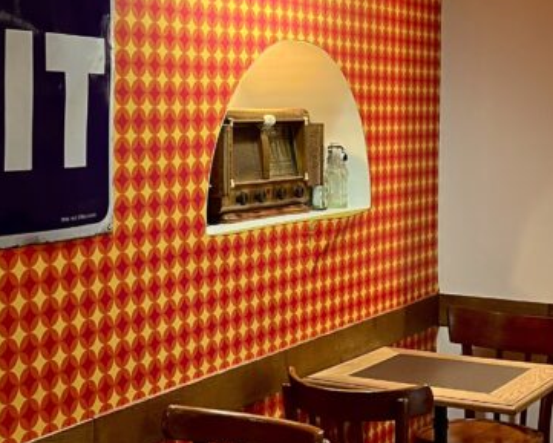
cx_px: 169
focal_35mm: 72
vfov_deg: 21.2
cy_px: 156
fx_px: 1179
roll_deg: -0.4
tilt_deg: -1.6
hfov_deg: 26.2
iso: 100
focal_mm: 5.1
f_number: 1.6
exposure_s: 1/50
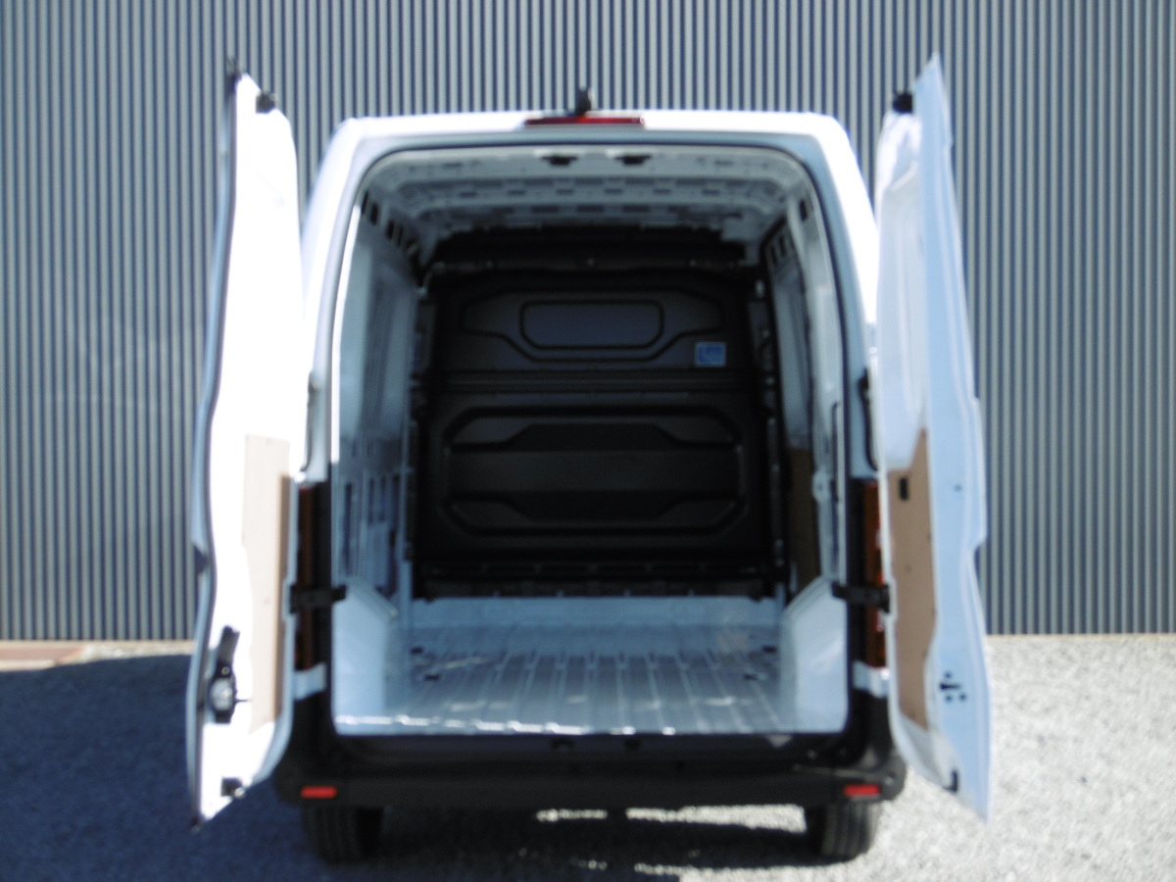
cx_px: 588
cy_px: 441
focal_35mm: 51
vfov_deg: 28.6
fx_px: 1733
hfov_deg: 37.5
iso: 100
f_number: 4
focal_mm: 9.2
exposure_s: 1/320
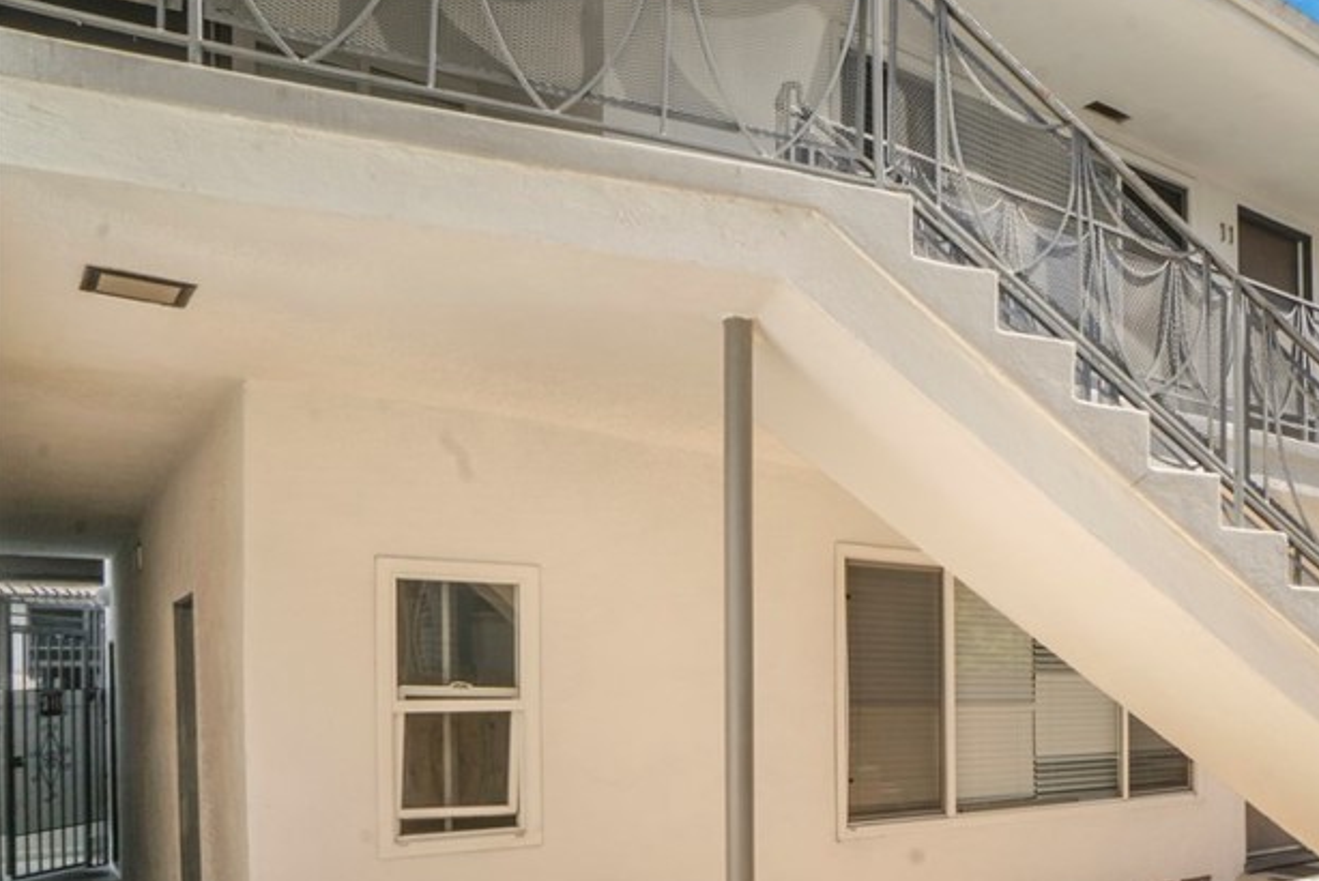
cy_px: 702
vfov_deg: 41.8
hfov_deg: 56.4
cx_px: 1096
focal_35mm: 30
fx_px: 1100
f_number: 22
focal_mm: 12
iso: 100
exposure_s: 1/30
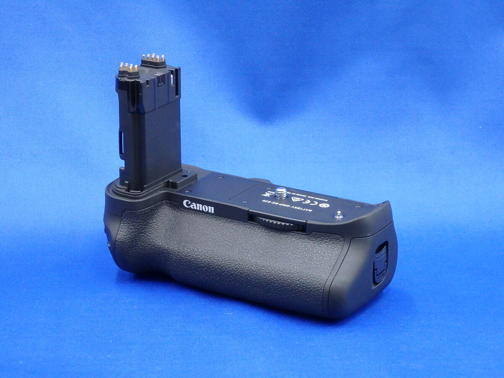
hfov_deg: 22.3
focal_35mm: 88
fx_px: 1281
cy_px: 189
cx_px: 252
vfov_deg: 16.8
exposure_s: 1/40
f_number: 4.8
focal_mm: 15.8
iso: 800
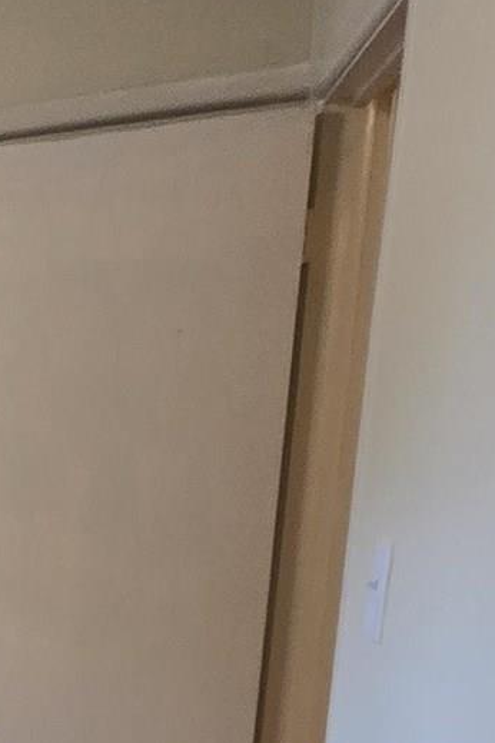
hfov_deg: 14.7
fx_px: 1237
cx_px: -681
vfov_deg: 31.3
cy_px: 717
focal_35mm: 60
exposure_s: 1/60
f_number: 2.2
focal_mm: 2.2
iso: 160
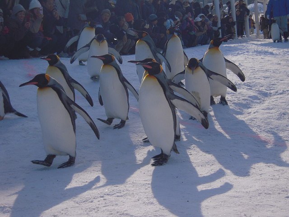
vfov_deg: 24.8
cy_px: 108
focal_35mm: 59
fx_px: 493
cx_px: 144
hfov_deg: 32.7
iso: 100
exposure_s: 1/400
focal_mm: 10.5
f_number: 7.7
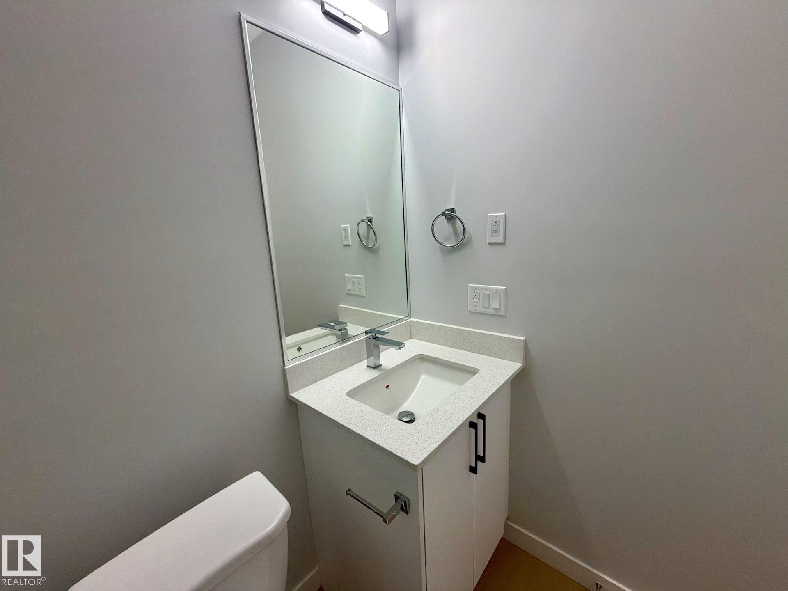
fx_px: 319
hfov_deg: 102.1
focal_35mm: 14
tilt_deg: -10.3
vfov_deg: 85.7
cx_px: 394
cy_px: 296
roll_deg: +3.5
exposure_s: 1/120
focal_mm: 2.22
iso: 160
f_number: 2.2
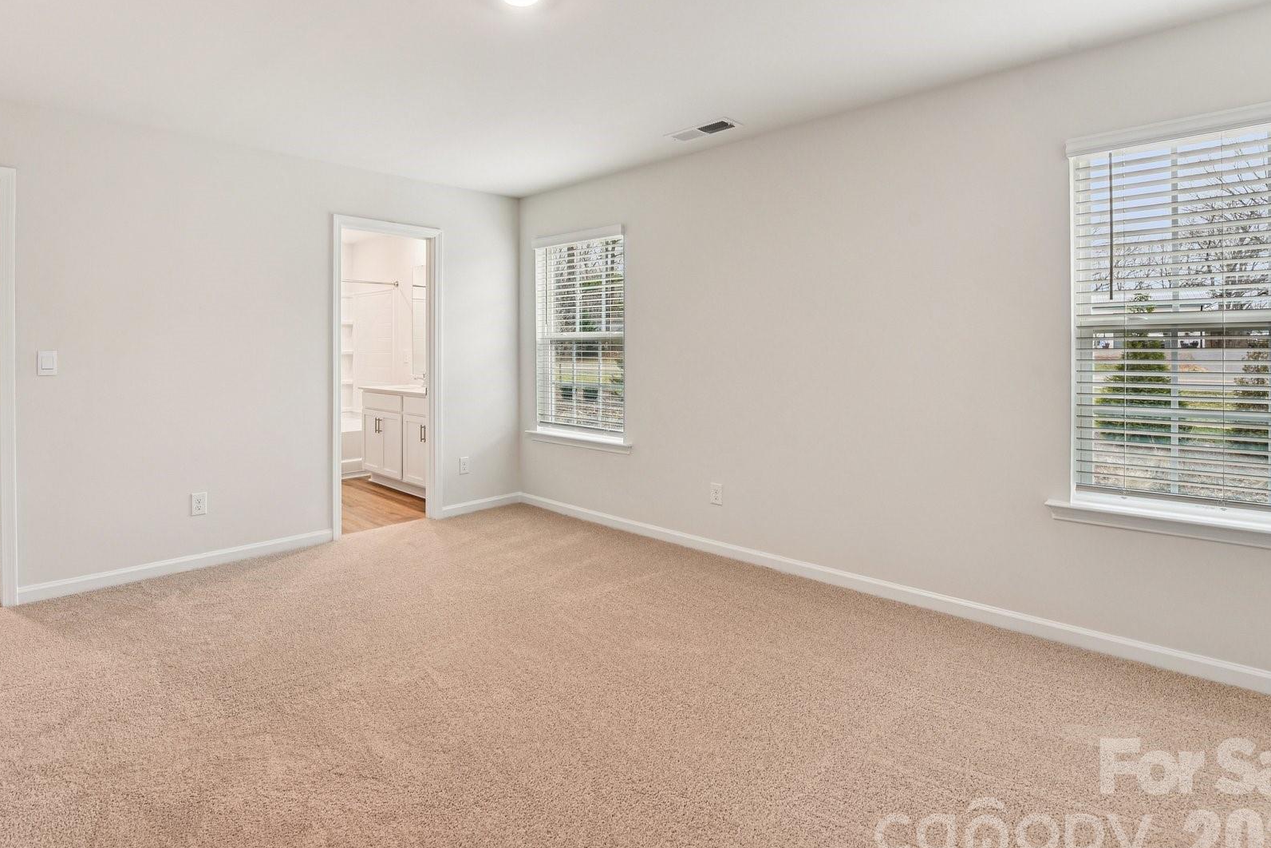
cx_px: 538
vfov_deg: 66.9
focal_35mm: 18
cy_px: 350
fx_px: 635
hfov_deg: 89.3
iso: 200
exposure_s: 1/10
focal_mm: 14
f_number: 8
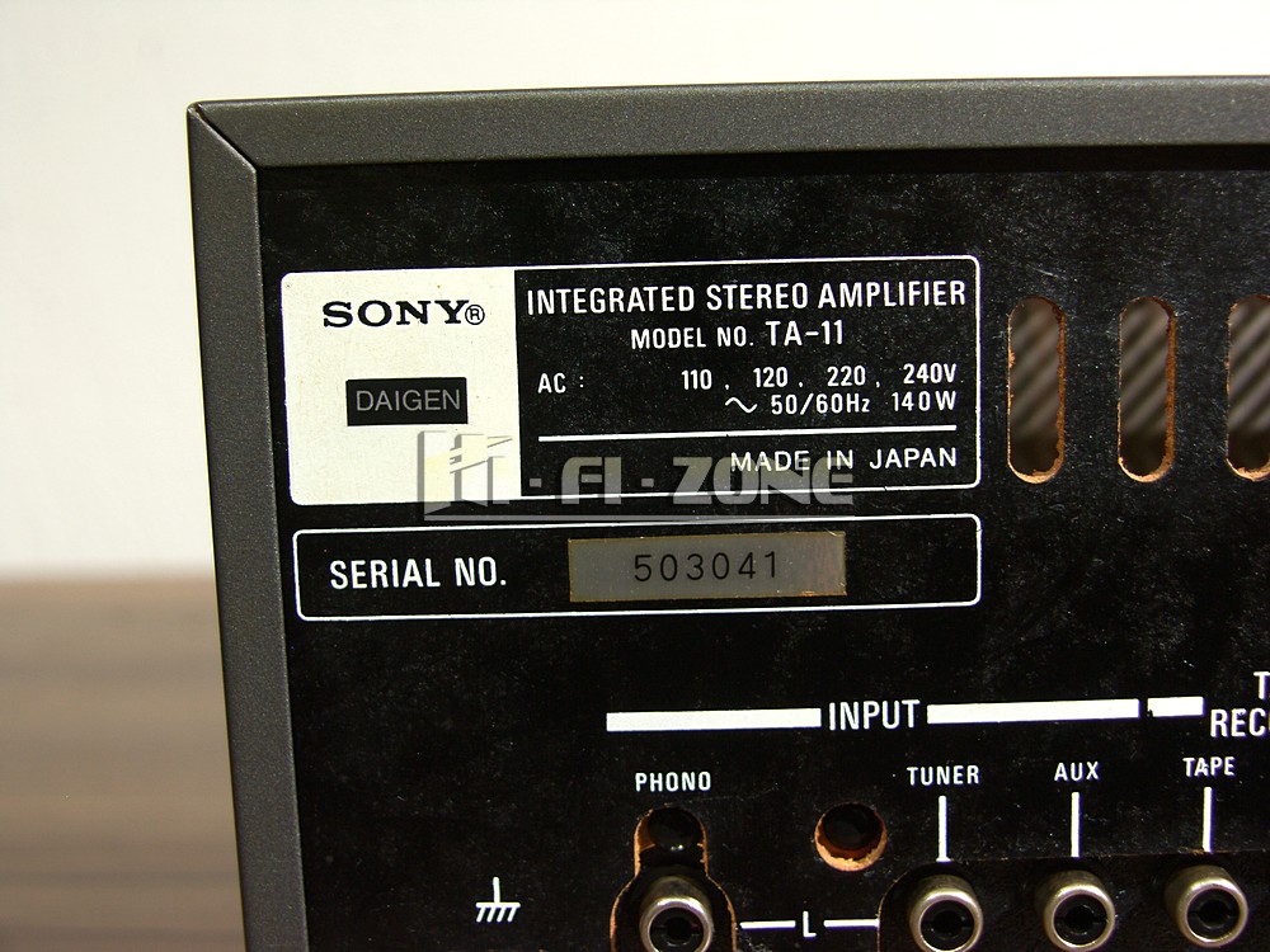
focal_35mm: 50
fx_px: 1834
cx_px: 635
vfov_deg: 29.1
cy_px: 476
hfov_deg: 38.2
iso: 50
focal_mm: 12.9
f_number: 2.8
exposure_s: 1/50
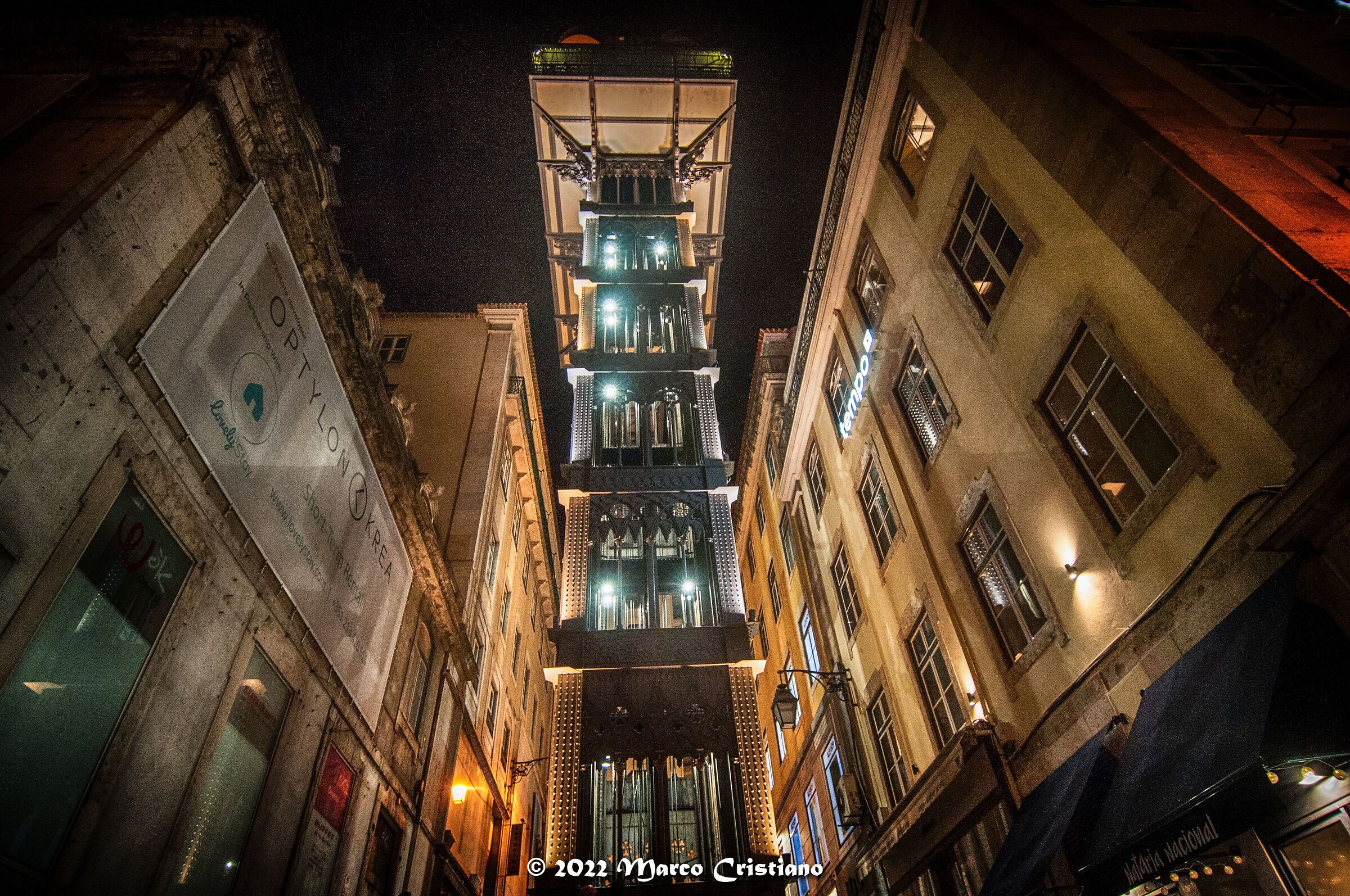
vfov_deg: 67.2
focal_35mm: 18
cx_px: 675
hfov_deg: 90.1
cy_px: 448
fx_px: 674
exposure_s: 1/60
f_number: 4
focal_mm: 12
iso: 1100
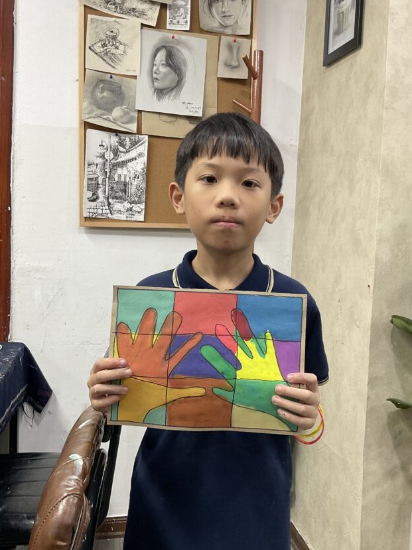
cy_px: 274
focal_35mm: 35
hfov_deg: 40.6
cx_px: 232
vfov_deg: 52.6
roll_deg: -3.0
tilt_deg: -4.4
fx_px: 556
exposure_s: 1/50
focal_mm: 3
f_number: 1.8
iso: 50
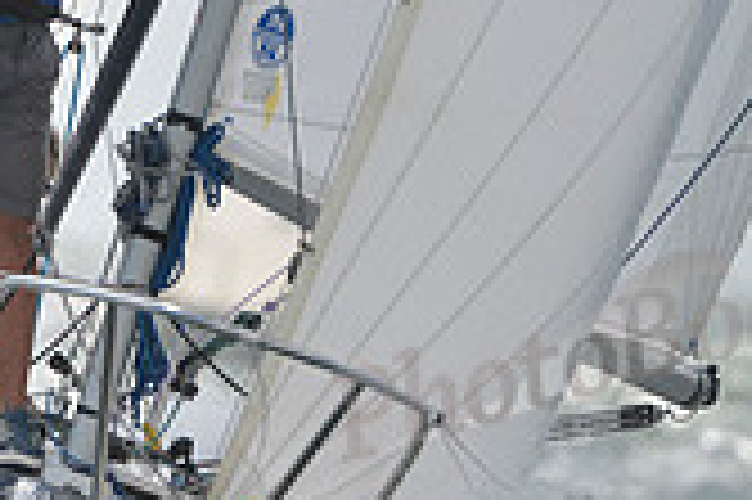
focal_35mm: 1388
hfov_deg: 1.5
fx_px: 28965
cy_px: 173
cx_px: 104
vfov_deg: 1.0
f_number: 5
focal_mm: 400
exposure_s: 1/2500
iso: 280
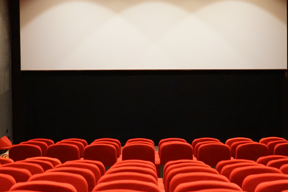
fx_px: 760
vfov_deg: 14.2
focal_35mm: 95
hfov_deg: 21.5
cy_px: 6
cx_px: 144
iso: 6400
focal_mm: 40
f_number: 4
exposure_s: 1/100
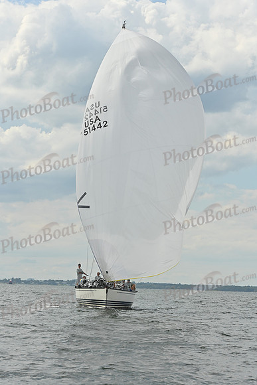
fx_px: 963
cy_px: 192
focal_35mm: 90
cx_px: 128
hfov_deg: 15.2
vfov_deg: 22.6
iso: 320
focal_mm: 90
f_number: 8
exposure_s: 1/1600
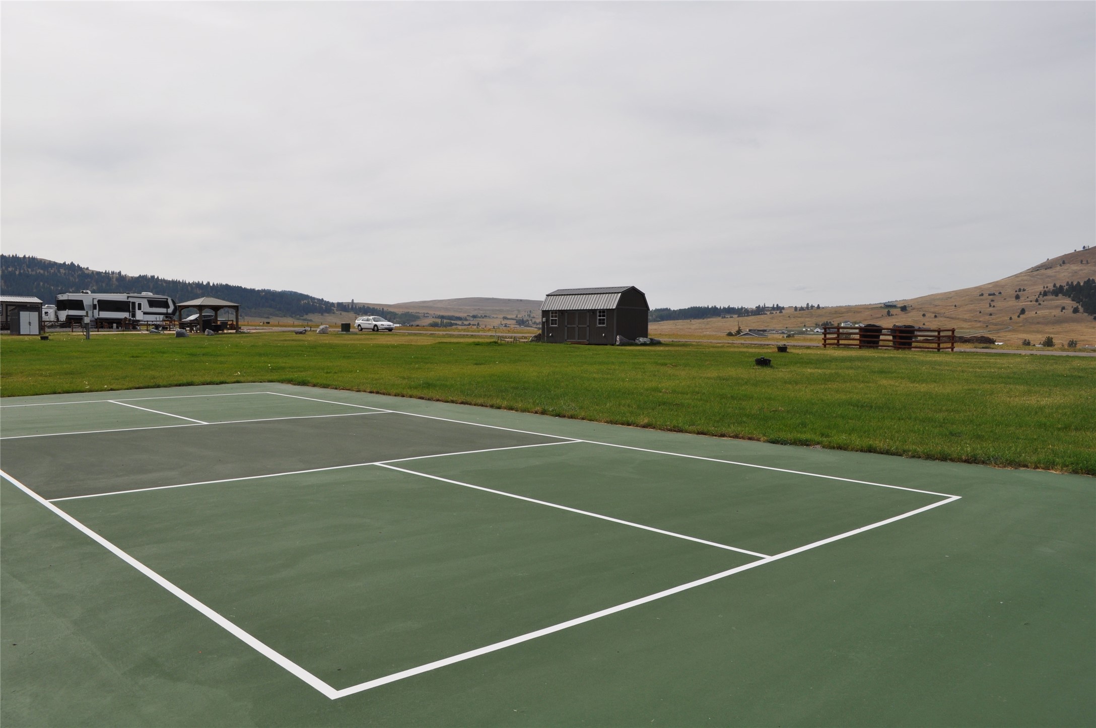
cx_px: 548
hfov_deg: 67.4
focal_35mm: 27
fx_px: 821
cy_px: 364
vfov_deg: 47.8
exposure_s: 1/400
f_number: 10
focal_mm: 18
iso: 200
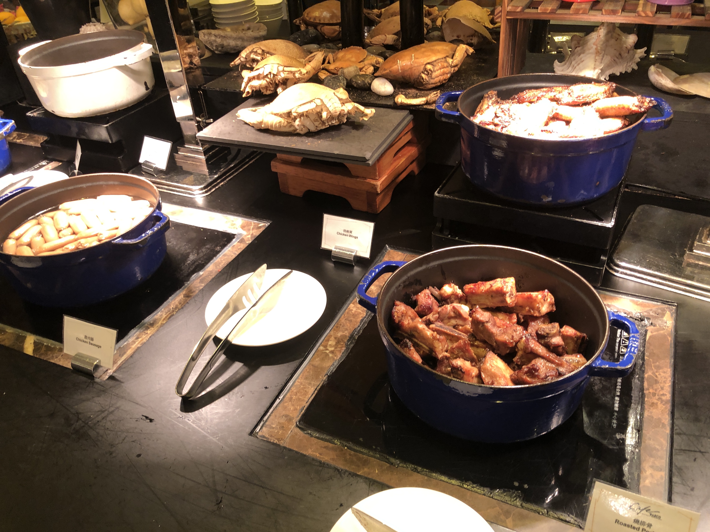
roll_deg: +3.8
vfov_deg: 49.7
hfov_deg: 63.4
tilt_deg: -37.7
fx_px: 574
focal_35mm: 28
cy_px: 266
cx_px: 355
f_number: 1.8
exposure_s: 1/20
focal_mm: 3.99
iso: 40
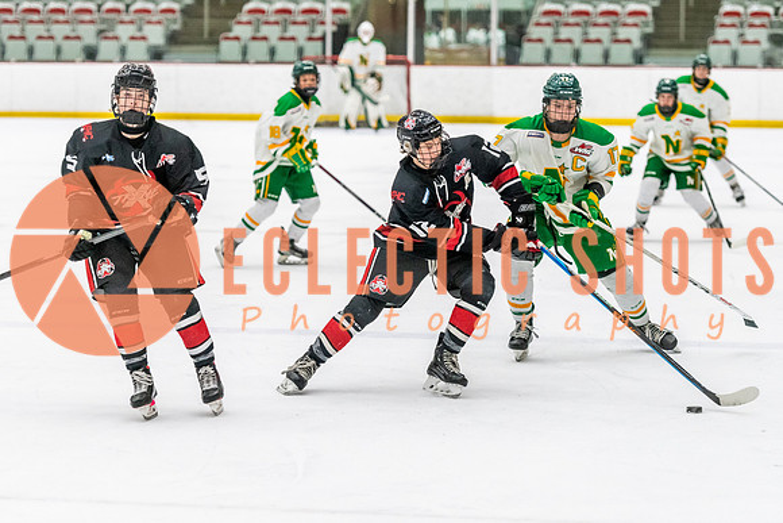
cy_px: 262
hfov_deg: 14.2
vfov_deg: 9.5
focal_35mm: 144
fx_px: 3134
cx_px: 392
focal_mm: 112
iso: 3200
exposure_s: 1/640
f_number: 2.8
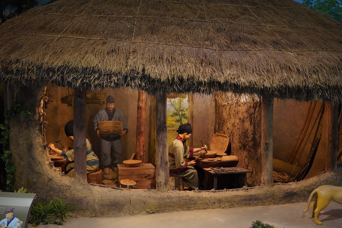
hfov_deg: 54.4
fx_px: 333
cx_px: 171
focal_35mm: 35
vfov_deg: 37.9
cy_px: 114
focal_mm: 35
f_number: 4
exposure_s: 1/80
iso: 6400
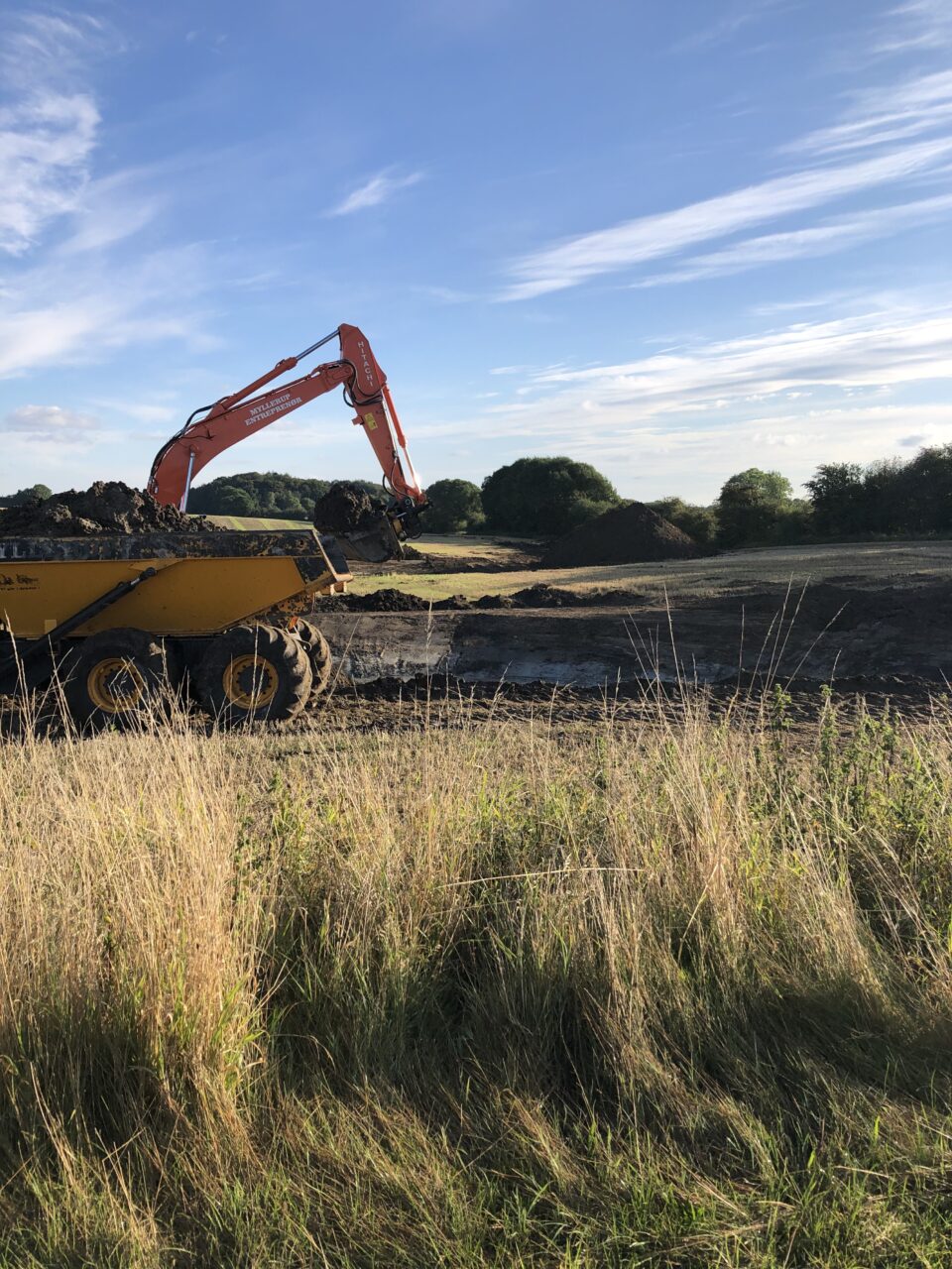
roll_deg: +0.5
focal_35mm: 28
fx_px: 1027
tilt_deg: -5.8
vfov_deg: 63.4
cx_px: 476
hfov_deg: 49.7
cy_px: 634
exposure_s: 1/1567
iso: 20
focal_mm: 3.99
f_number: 1.8
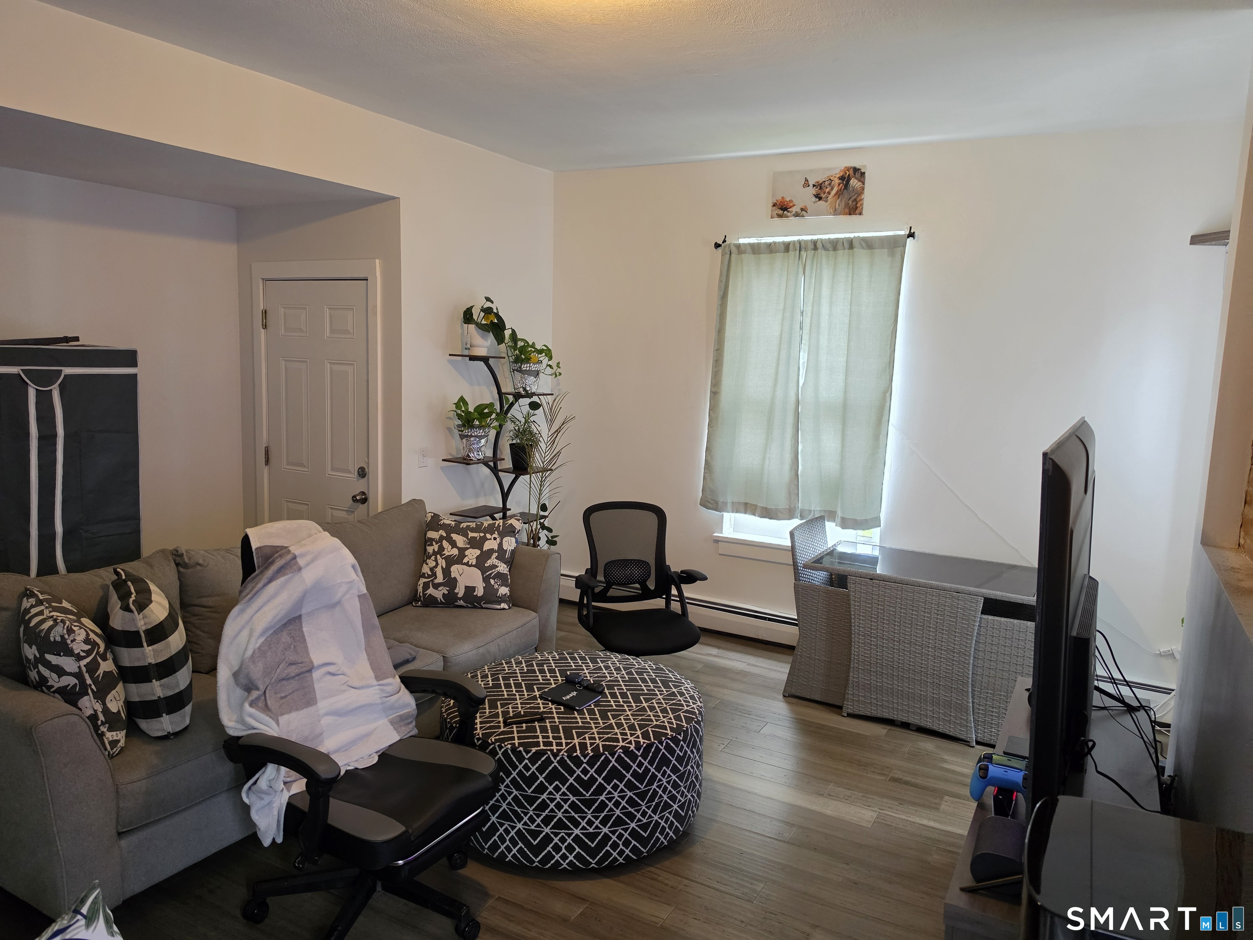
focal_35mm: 23
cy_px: 470
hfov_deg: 73.9
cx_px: 626
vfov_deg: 58.9
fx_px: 833
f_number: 1.4
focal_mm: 6.5
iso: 400
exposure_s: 1/120
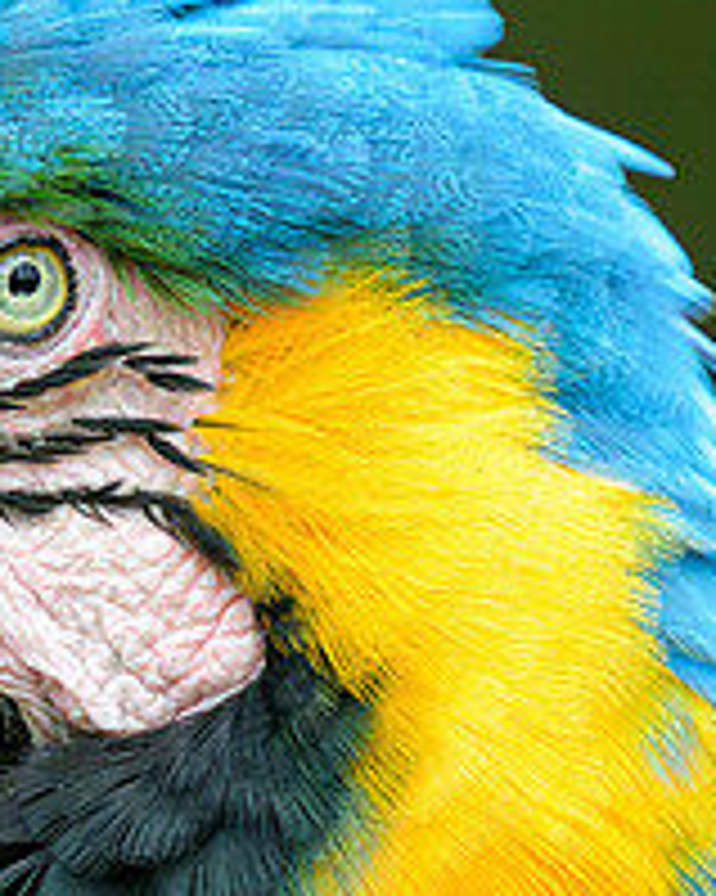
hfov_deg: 0.6
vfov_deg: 0.7
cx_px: 3
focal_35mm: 2673
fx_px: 70858
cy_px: 729
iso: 3200
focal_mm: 560
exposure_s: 1/3200
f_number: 4
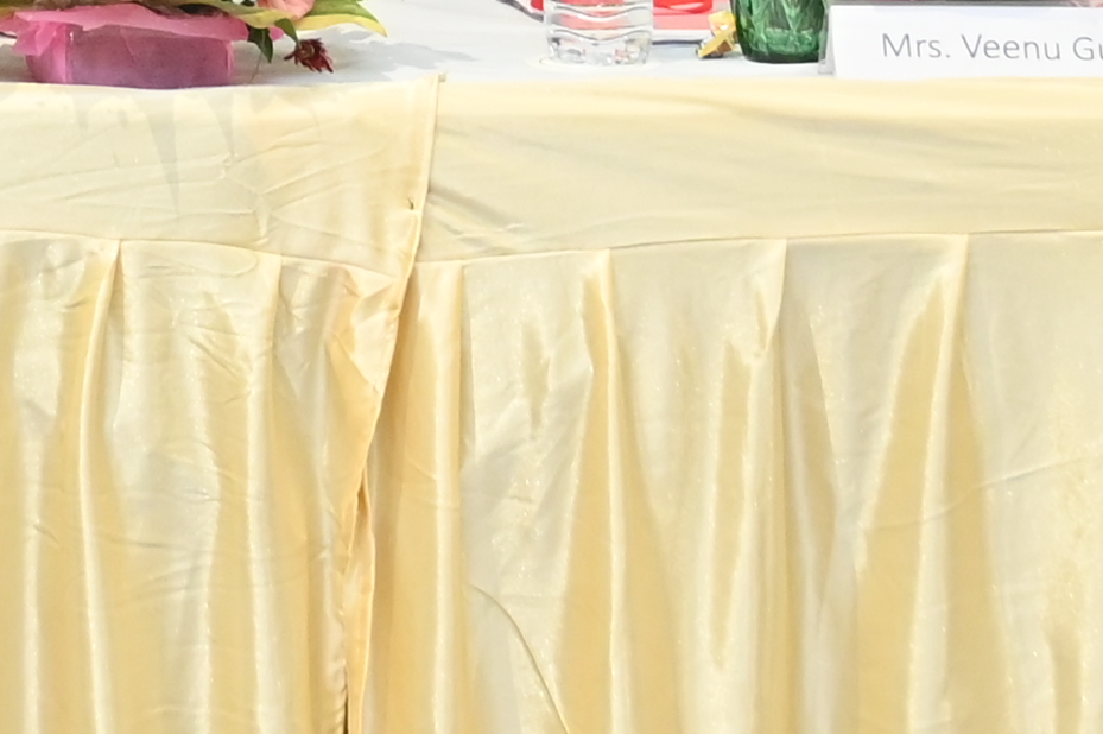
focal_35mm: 241
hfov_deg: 8.5
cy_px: -574
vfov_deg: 5.6
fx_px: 7379
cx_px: -36
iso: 2000
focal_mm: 37
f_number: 4
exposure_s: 1/125
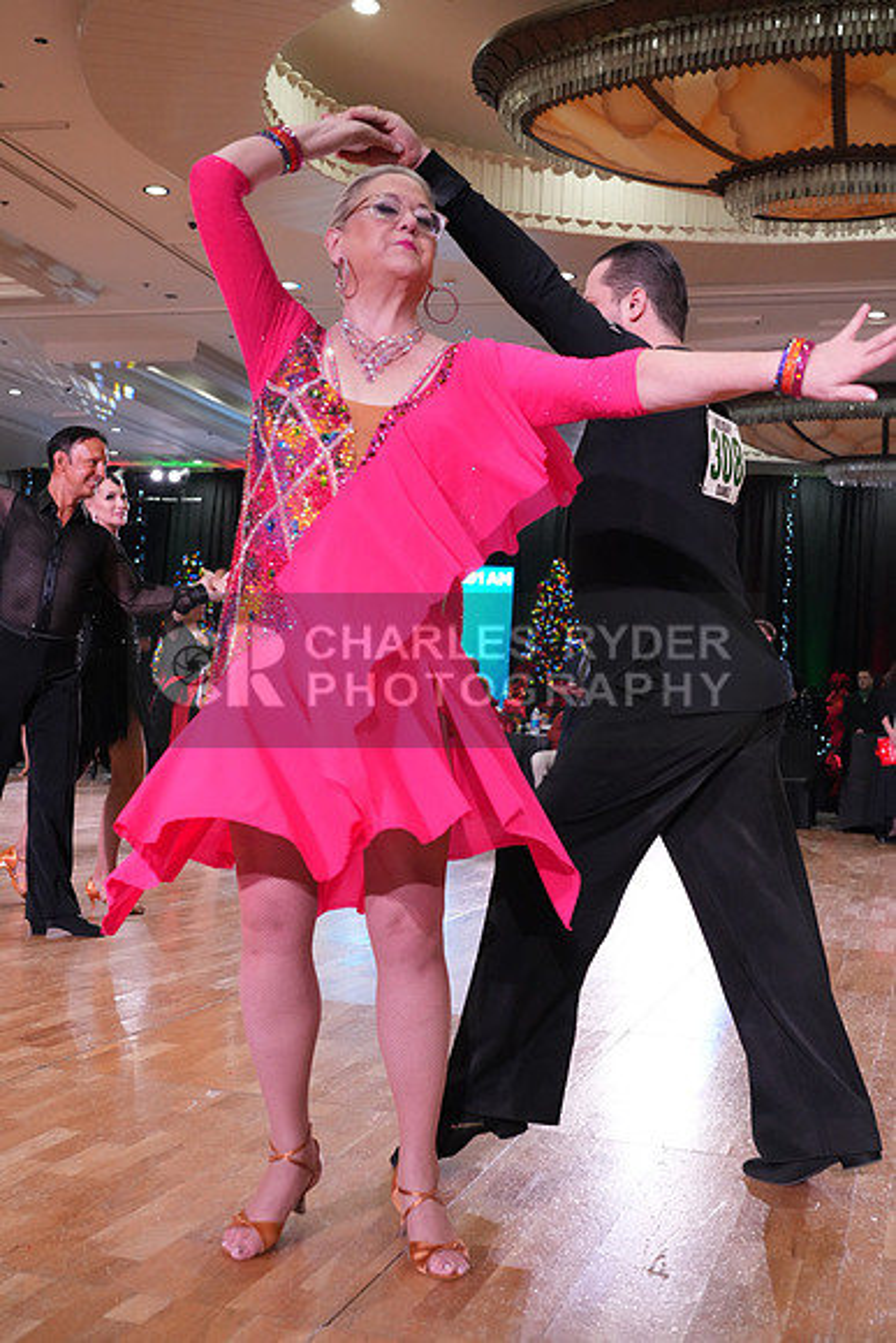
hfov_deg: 34.2
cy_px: 672
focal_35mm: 39
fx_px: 1455
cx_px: 448
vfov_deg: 49.5
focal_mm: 39
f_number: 5
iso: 5000
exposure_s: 1/320
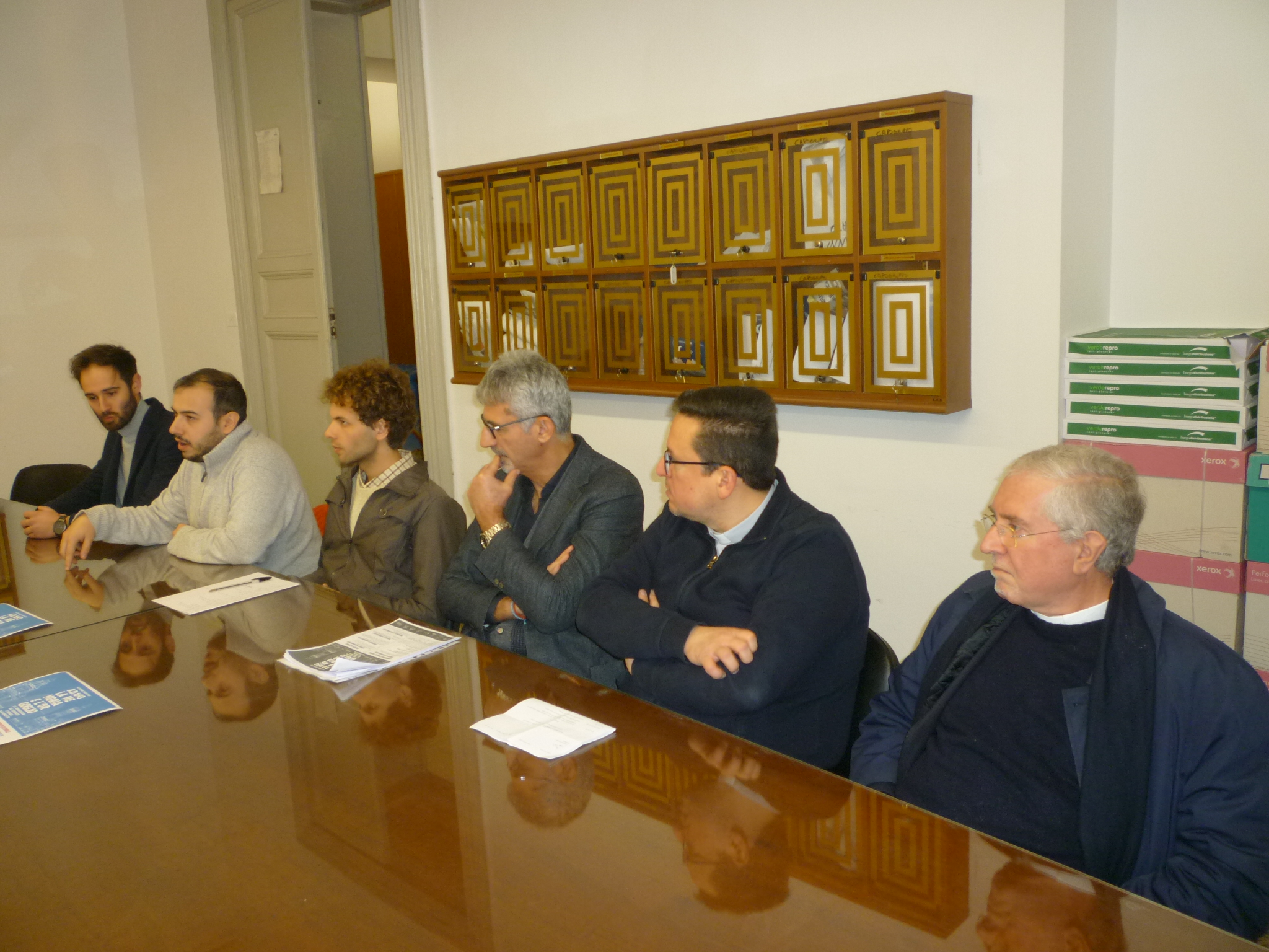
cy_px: 476
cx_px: 634
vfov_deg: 48.2
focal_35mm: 29
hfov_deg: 61.7
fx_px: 1063
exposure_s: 1/30
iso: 160
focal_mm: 5.2
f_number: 3.3
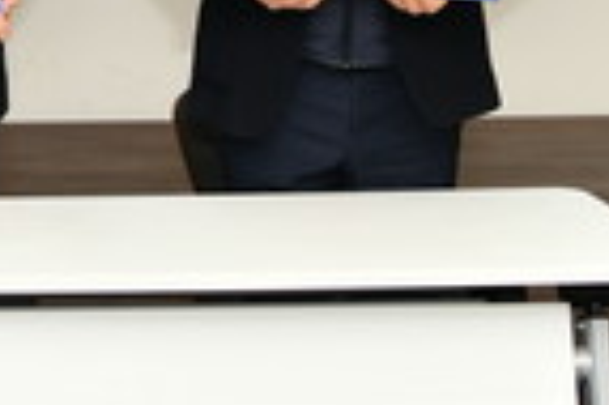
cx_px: -260
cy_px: -345
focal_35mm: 151
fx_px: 2551
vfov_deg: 8.7
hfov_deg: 13.0
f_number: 4
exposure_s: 1/160
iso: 640
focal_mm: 36
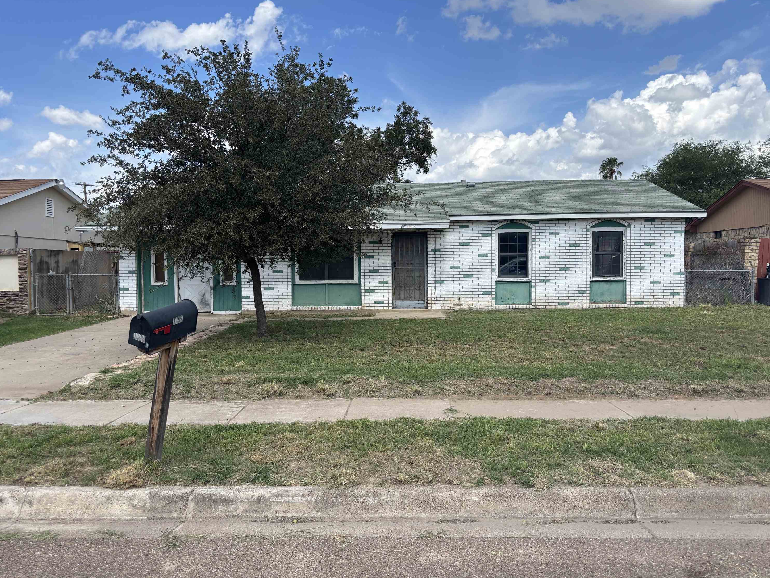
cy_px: 288
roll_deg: +0.4
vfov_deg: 51.4
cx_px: 395
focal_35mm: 27
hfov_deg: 65.3
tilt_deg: -2.2
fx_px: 601
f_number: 1.6
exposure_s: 1/2778
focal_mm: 5.96
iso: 50
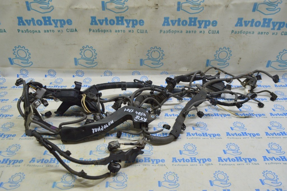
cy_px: 96
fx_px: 215
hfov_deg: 67.4
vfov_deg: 47.9
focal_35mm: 27
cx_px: 144
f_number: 5.6
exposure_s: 1/25
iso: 400
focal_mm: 18
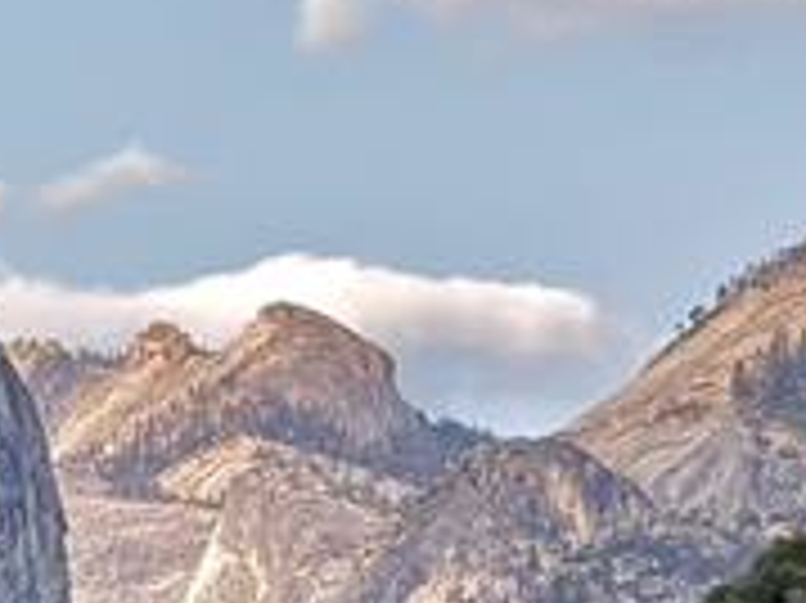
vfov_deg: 3.9
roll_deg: -0.5
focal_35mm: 376
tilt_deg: +11.7
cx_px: 545
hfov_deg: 5.3
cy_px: 194
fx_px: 8749
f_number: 2.8
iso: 2000
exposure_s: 1/7
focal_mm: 15.66
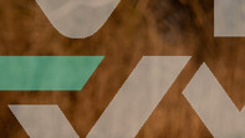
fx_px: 1183
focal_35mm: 182
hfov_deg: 11.6
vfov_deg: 6.7
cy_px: 122
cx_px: 291
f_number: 4
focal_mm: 59
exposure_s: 1/250
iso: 100
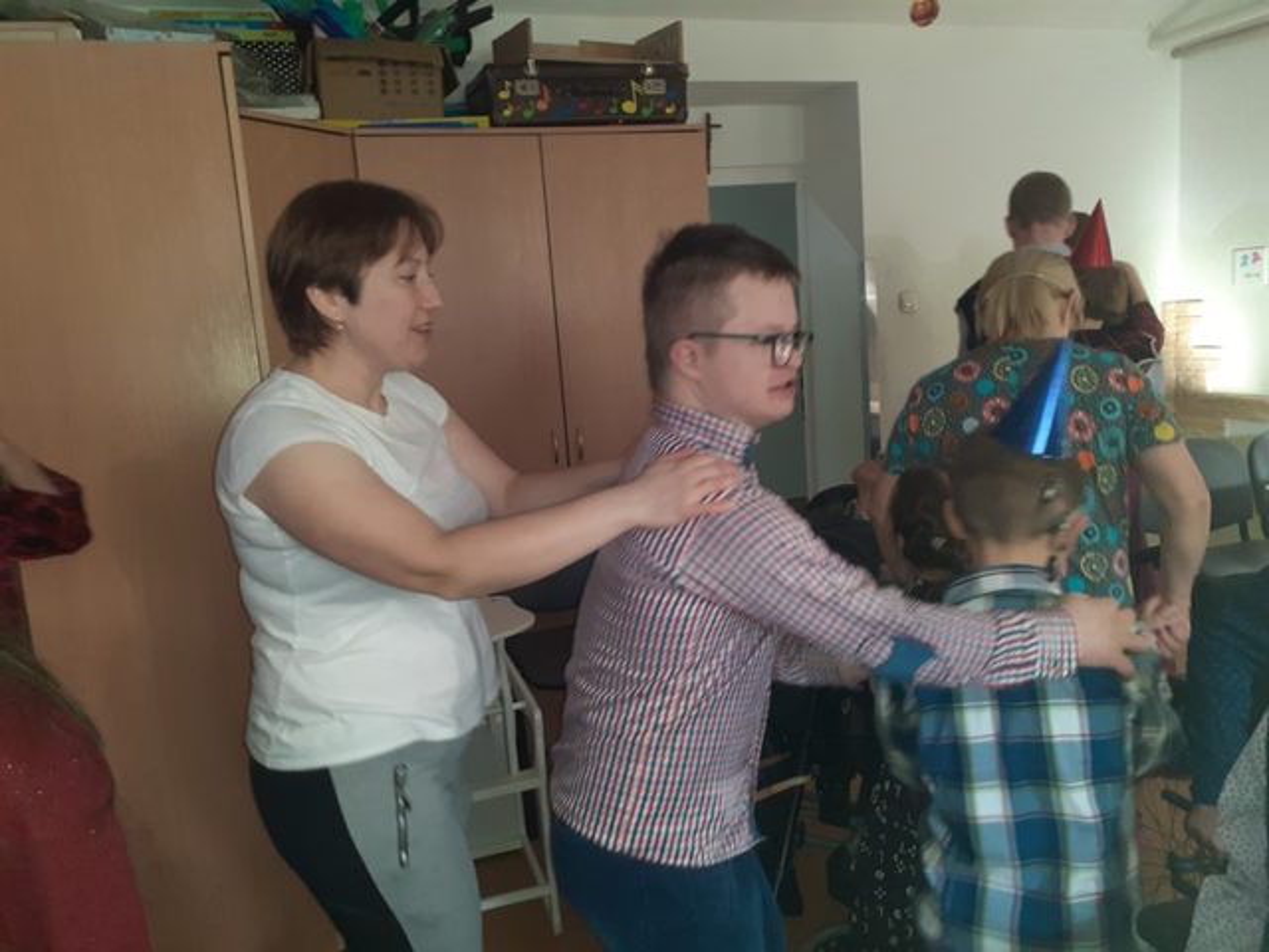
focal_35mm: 27
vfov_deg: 51.4
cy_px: 476
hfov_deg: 65.3
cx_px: 634
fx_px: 990
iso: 250
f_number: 1.9
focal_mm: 3.6
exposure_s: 1/25
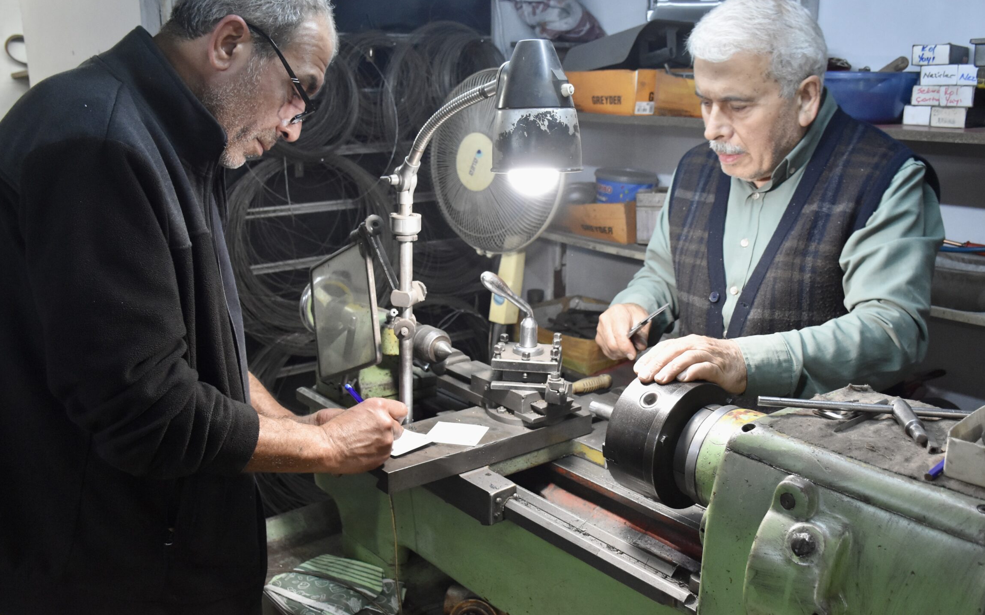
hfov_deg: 56.7
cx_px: 510
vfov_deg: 37.3
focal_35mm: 34
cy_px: 319
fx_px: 913
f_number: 4.5
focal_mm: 20
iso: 2000
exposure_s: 1/80
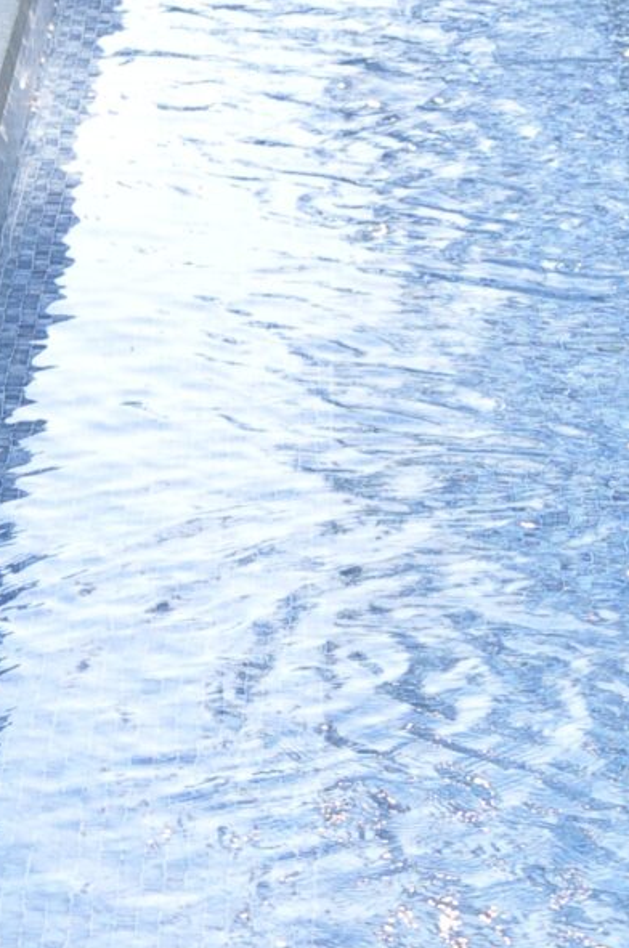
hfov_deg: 8.8
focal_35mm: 156
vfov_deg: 13.0
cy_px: 962
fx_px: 4103
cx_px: 469
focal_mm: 24
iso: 200
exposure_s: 1/100
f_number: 5
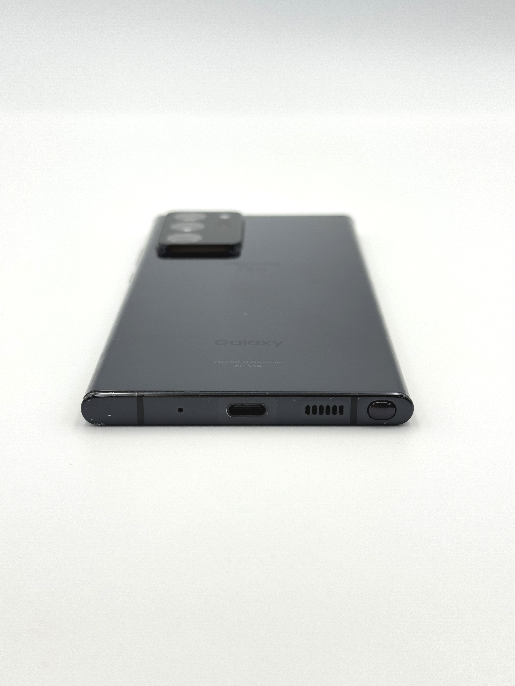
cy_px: 343
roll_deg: -0.5
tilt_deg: -22.2
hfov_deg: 30.3
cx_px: 258
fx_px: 952
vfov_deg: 39.7
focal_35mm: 48
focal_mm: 6.76
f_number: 1.78
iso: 64
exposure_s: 1/368
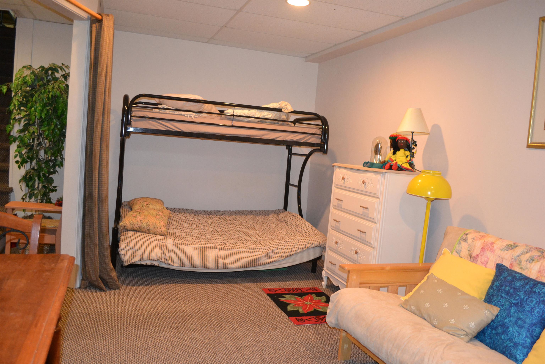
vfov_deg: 43.6
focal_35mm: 30
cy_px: 182
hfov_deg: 61.9
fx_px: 454
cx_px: 272
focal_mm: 20
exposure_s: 1/60
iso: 1800
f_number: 3.8
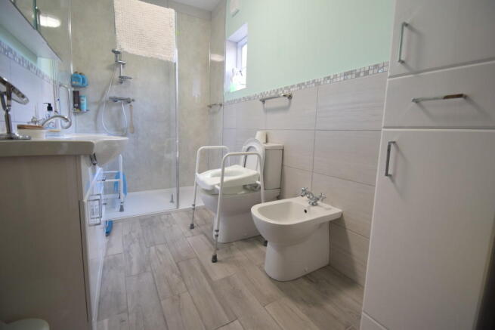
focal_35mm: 15
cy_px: 165
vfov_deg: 77.4
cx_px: 248
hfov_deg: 100.4
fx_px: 206
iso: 800
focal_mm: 10
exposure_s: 1/60
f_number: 4
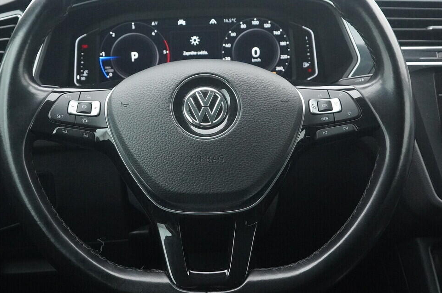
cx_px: 202
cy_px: 109
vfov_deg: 24.9
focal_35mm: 54
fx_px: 662
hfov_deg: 36.9
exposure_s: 1/250
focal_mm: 24
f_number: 5.6
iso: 5000
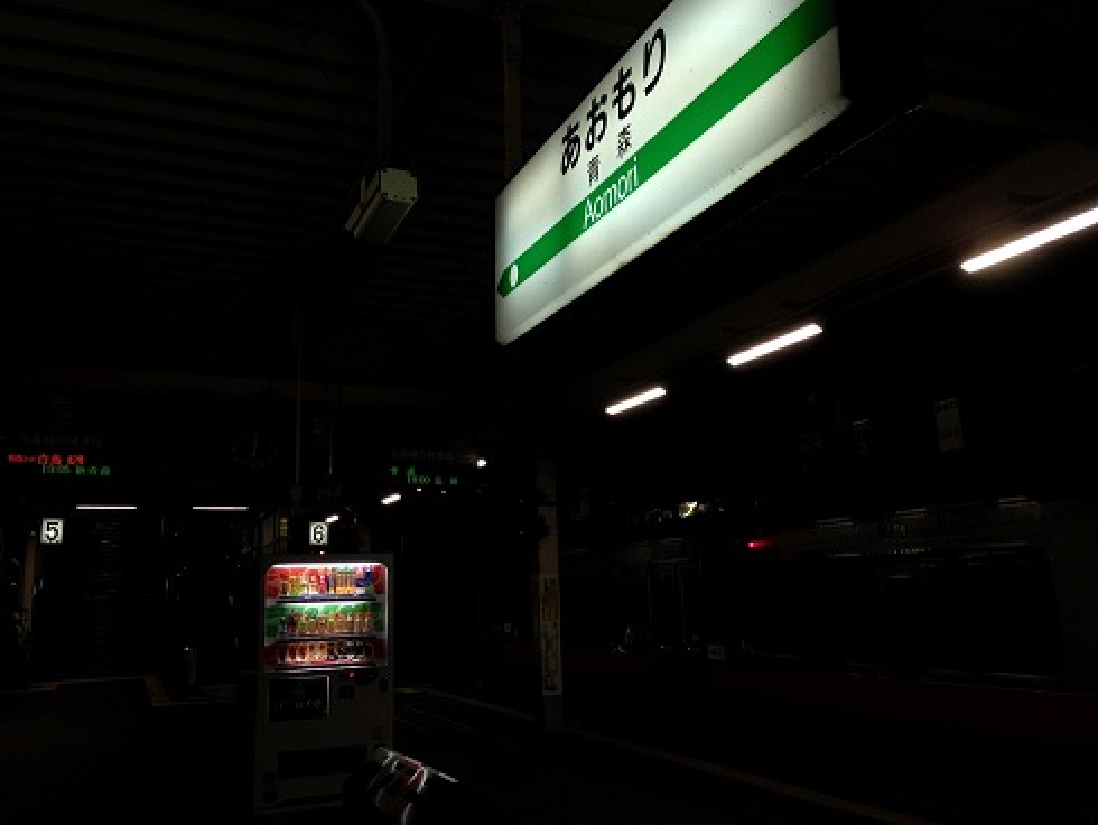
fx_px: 1047
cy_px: 412
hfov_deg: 55.3
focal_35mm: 33
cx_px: 549
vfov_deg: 43.0
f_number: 2.4
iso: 80
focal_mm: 4.12
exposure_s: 1/120
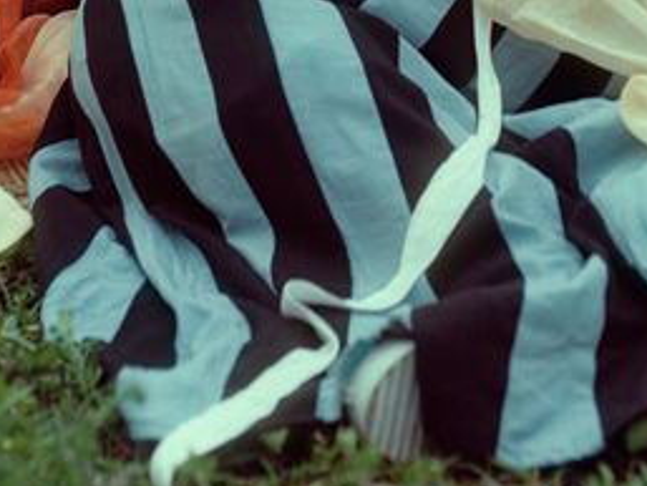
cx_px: 410
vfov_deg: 7.6
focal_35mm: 187
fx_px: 3497
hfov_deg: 10.6
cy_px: -541
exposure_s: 1/640
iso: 400
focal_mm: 50
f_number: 3.5
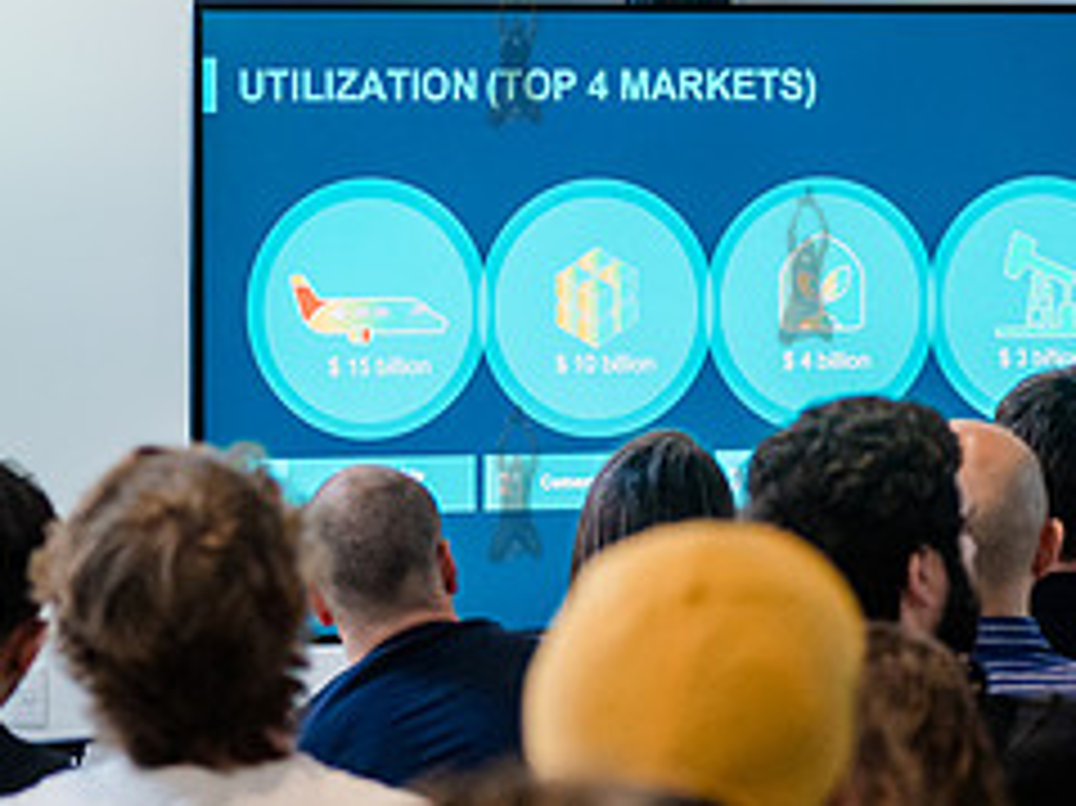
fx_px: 7829
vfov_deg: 5.9
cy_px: 254
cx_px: -84
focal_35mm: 252
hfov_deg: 7.8
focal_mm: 105
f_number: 4
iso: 4000
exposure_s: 1/320
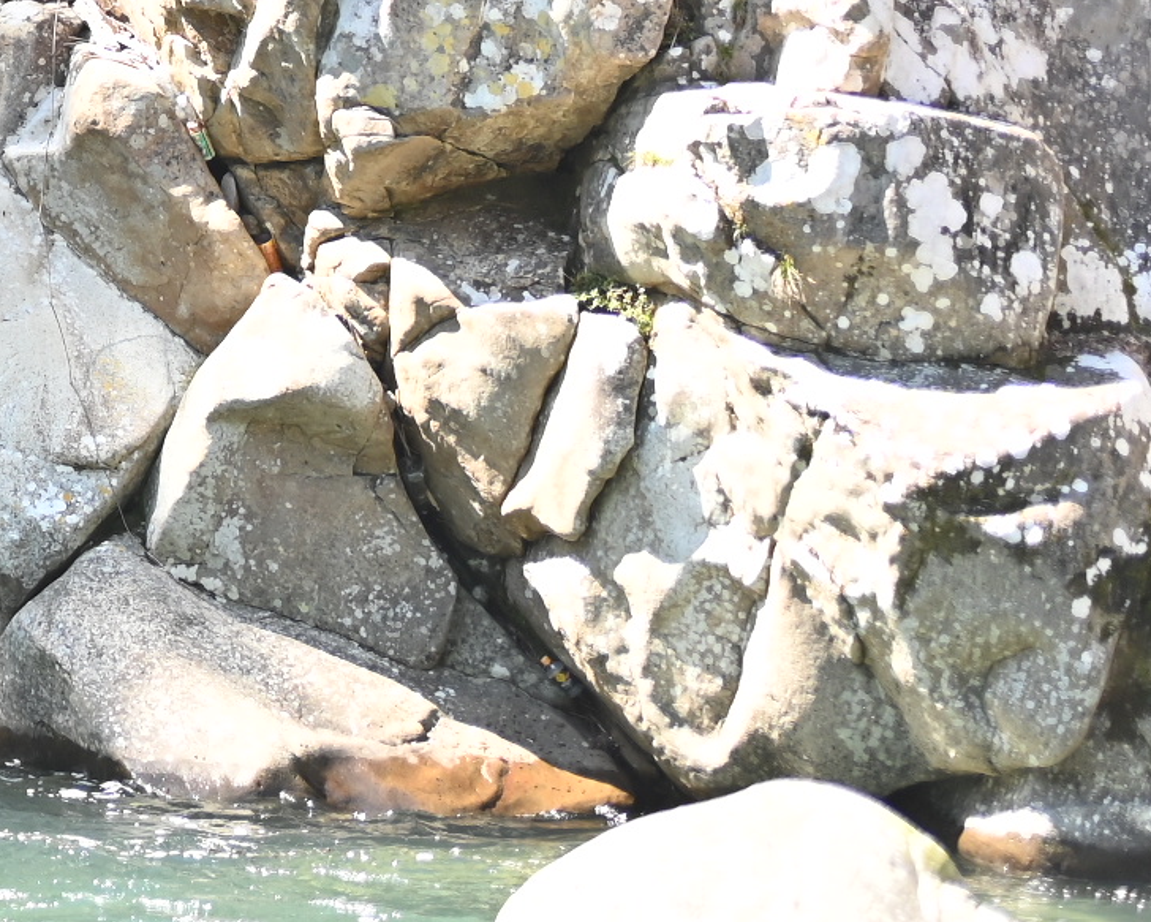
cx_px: -2030
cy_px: -622
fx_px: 9065
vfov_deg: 5.7
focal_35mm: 266
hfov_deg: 6.7
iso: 64
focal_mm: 50
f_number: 2
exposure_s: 1/320
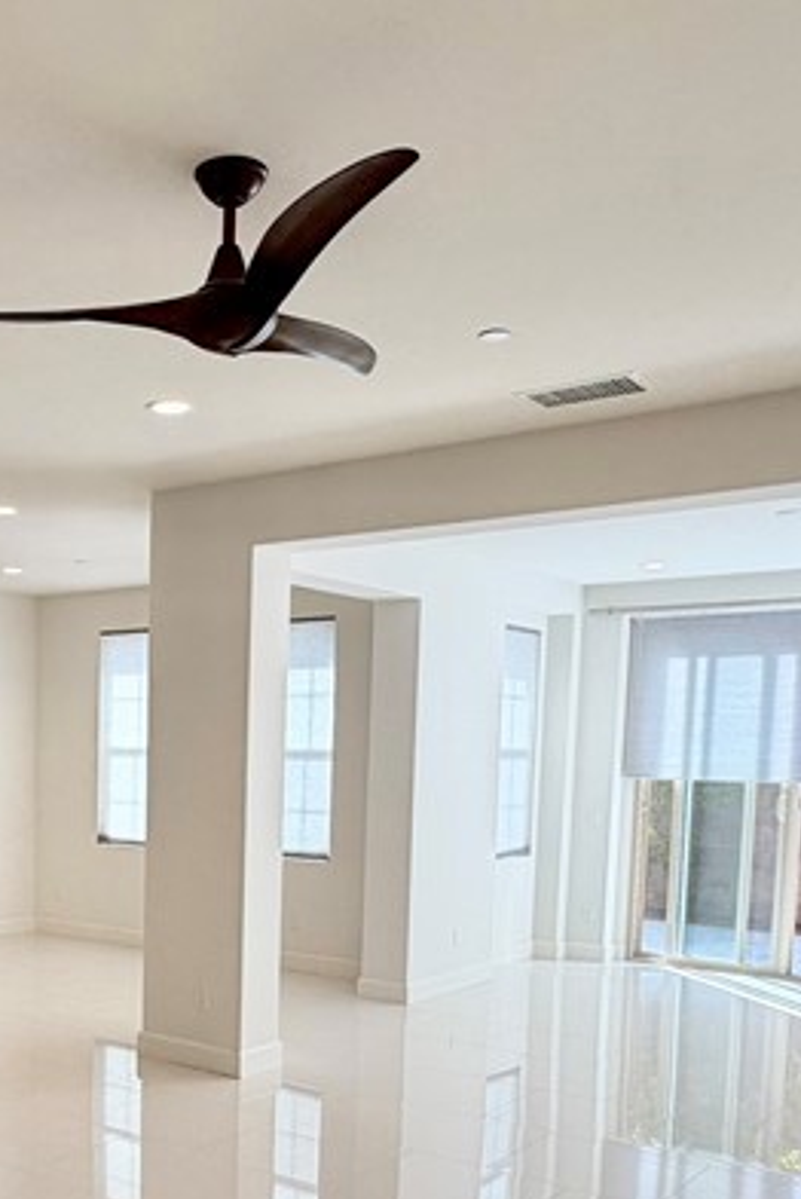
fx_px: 1266
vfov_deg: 49.0
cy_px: 878
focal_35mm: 38
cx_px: 119
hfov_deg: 33.7
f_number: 2.2
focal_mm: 2.22
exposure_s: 1/120
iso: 50
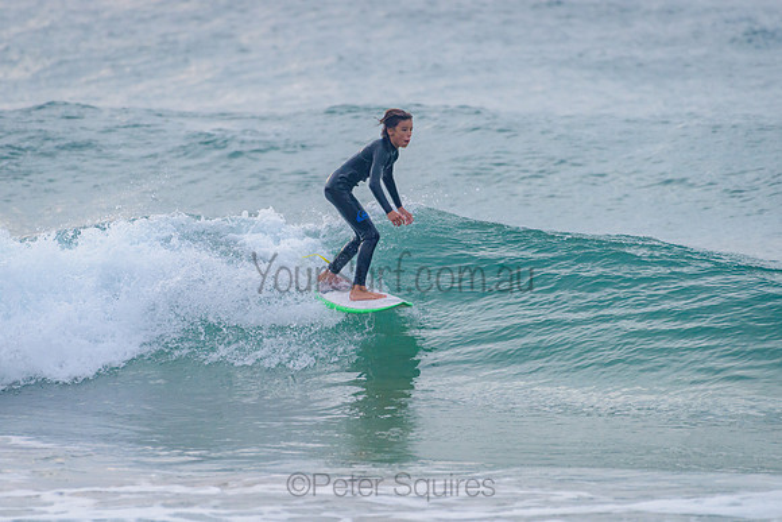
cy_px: 256
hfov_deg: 3.4
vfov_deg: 2.2
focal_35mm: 613
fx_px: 13321
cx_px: 379
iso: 560
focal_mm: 500
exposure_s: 1/1250
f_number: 5.6
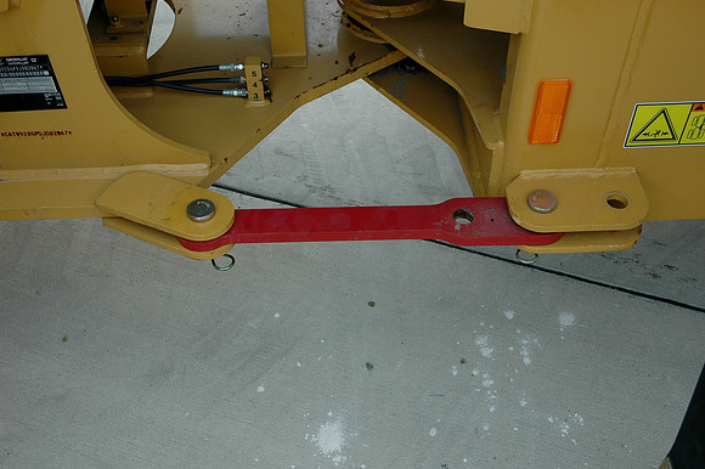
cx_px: 352
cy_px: 234
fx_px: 851
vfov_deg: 30.8
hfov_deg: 45.0
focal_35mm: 44
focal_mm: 29
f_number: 8
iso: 400
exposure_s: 1/250
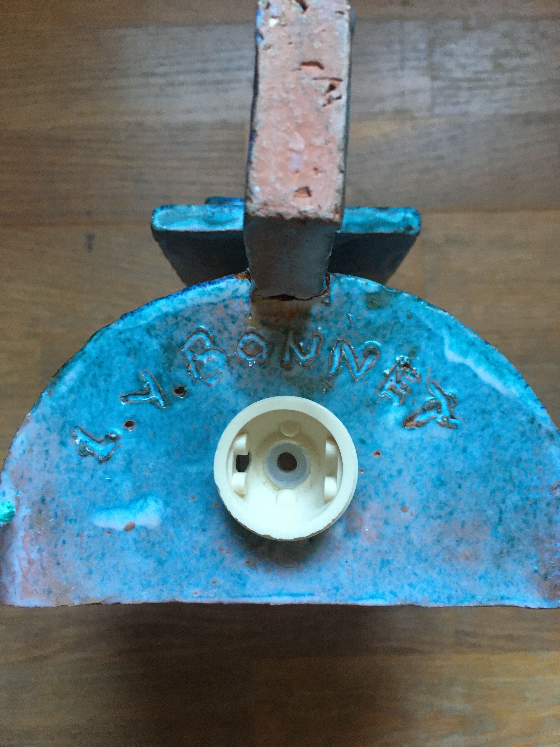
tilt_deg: -84.4
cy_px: 374
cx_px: 280
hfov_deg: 48.2
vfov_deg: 61.7
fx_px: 626
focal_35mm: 29
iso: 200
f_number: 2.2
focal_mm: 4.15
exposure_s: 1/17
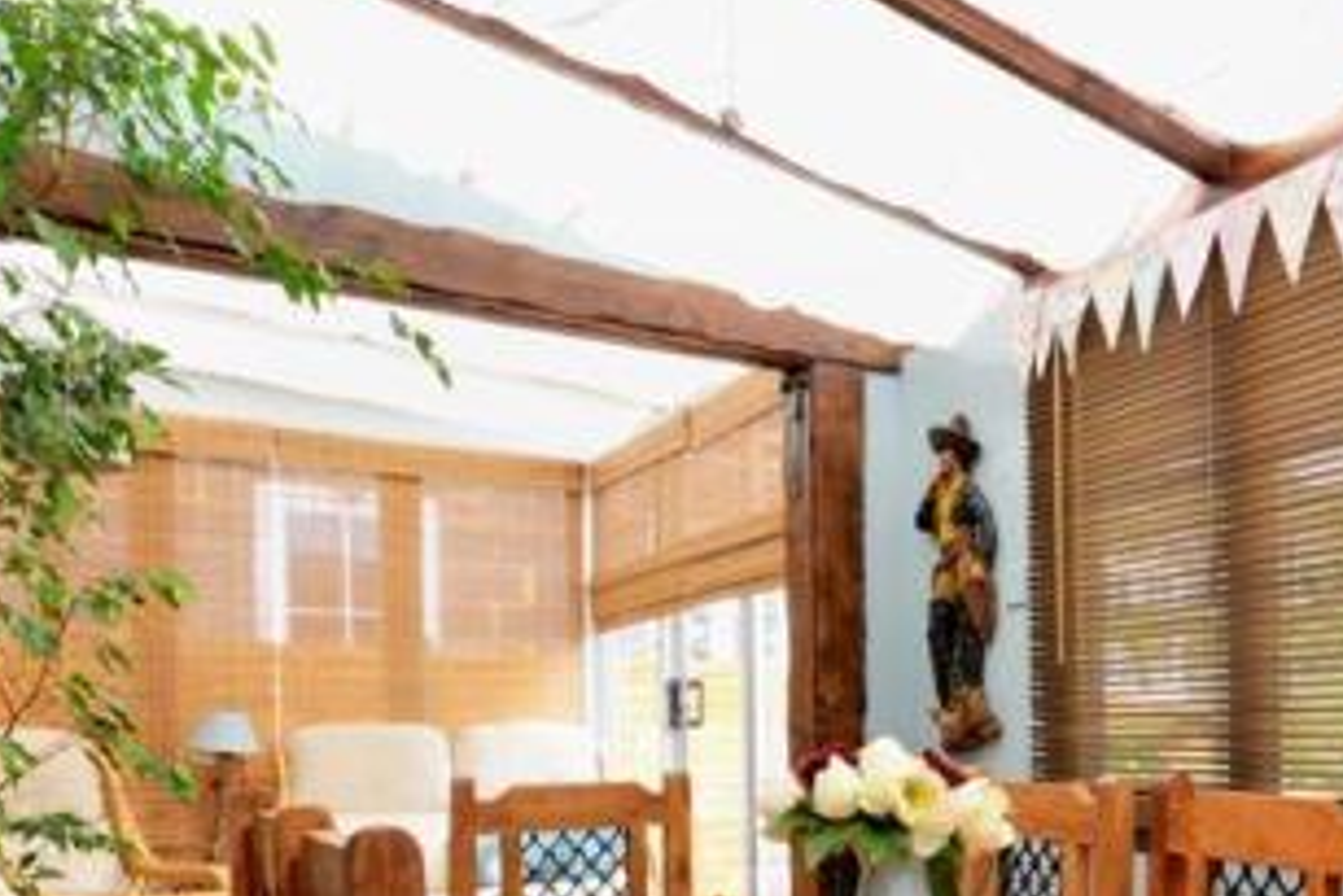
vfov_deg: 39.5
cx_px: 1019
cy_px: 719
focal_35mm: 32
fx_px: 1194
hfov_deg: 55.6
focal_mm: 10
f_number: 13
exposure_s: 1/5
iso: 400
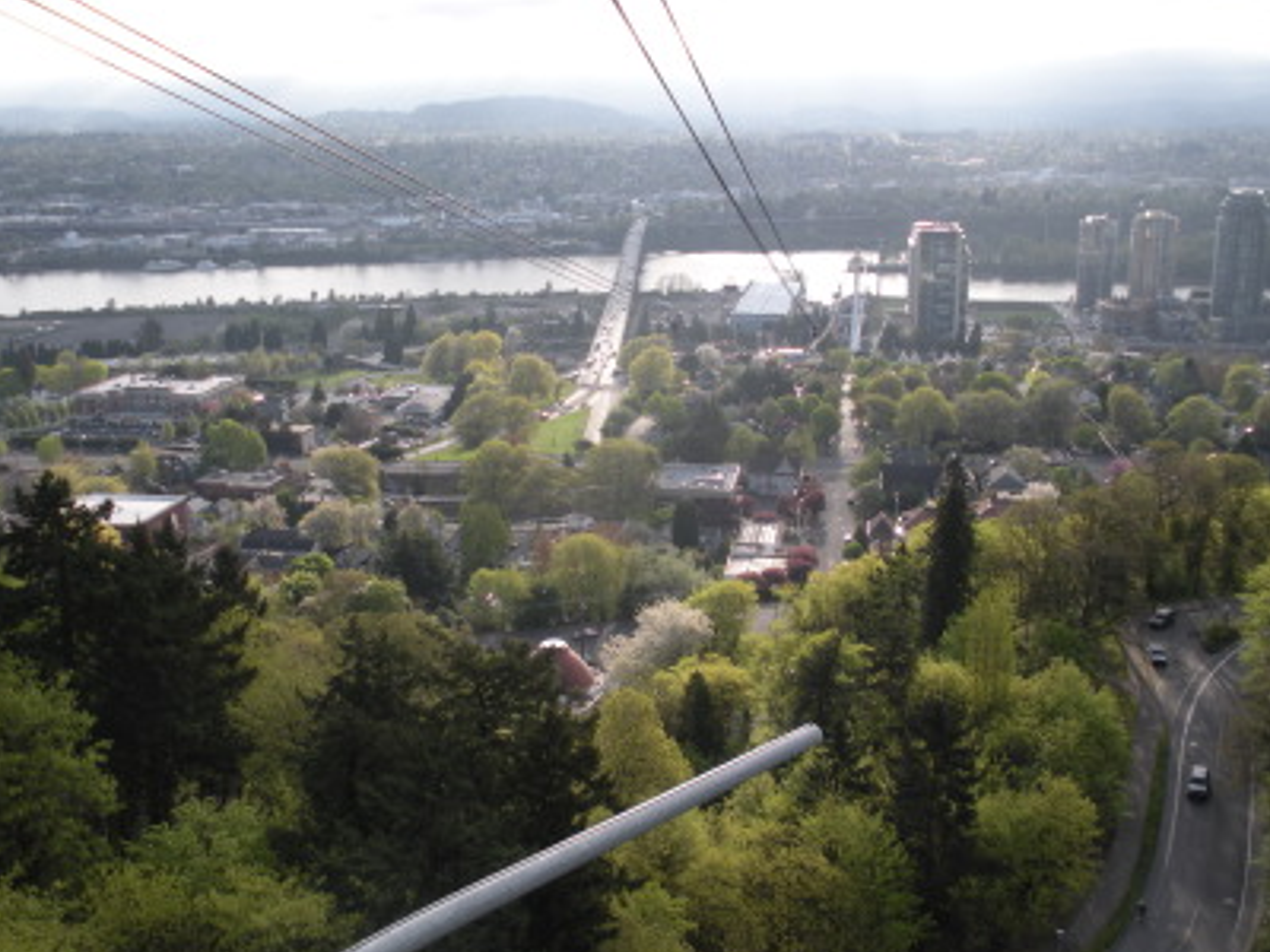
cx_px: 686
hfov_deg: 45.7
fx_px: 1504
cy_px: 451
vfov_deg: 35.1
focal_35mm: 41
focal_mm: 6.3
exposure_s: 1/215
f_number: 3.5
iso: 64
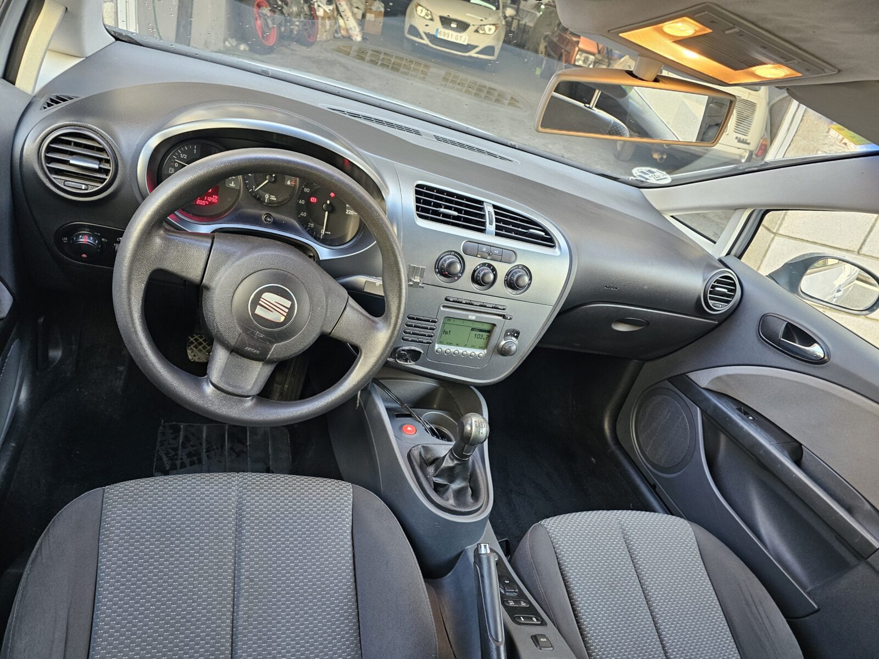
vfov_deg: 58.9
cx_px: 440
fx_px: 584
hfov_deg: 73.9
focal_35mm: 23
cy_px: 330
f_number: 1.7
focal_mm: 6.3
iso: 250
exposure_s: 1/120
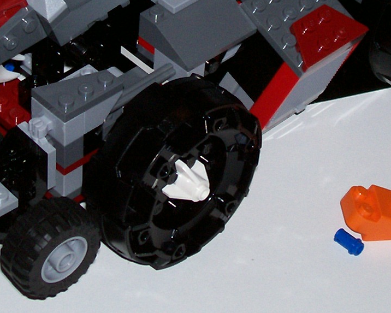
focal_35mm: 148
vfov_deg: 10.4
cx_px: 174
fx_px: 1713
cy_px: 13
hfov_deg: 13.0
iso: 80
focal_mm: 8.7
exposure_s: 1/73.3
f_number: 3.2
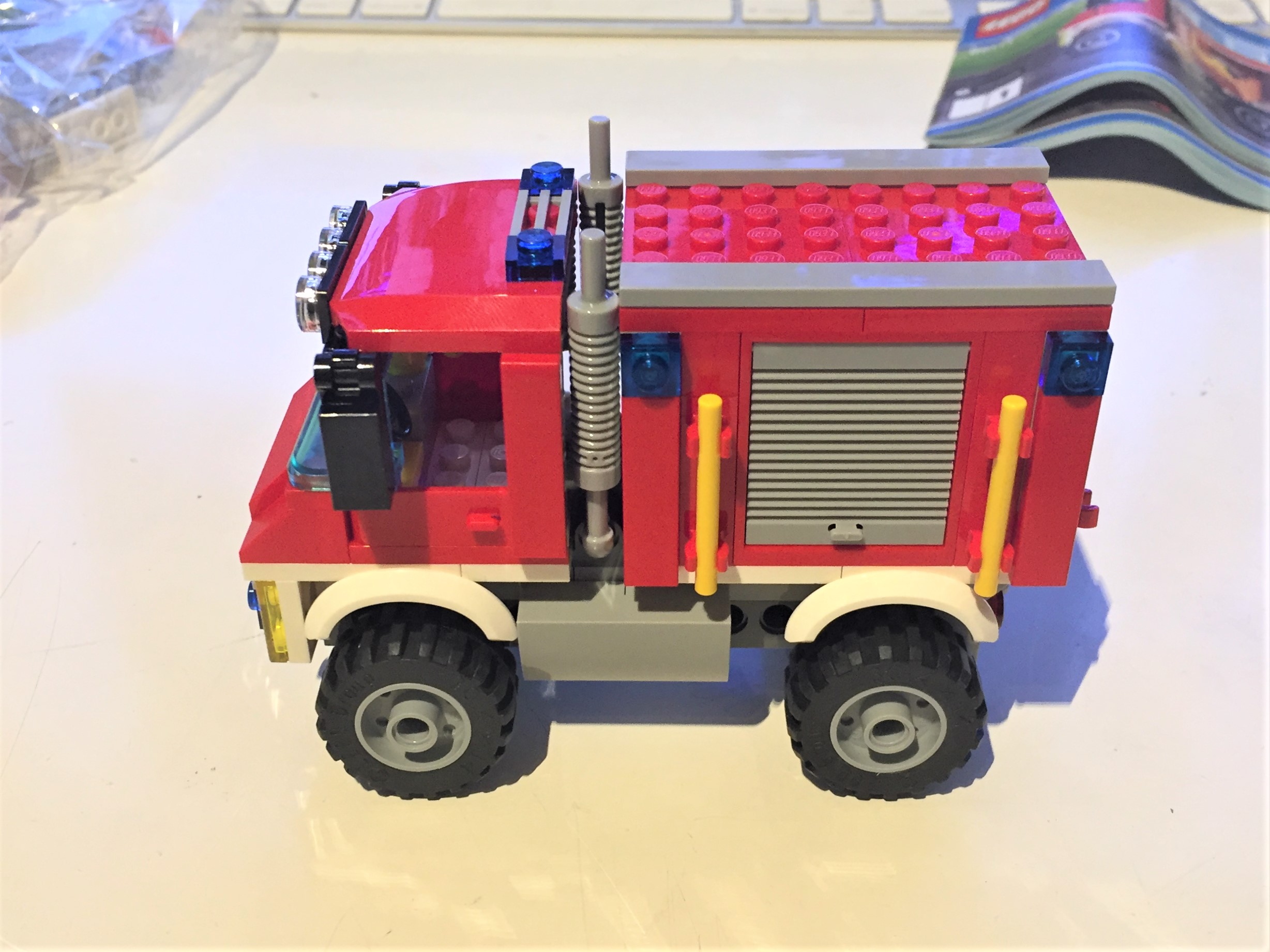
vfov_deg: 48.2
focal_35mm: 29
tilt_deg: -33.8
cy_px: 476
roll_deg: -0.4
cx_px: 635
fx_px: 1064
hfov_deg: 61.7
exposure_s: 1/33
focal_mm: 4.15
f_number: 2.2
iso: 160
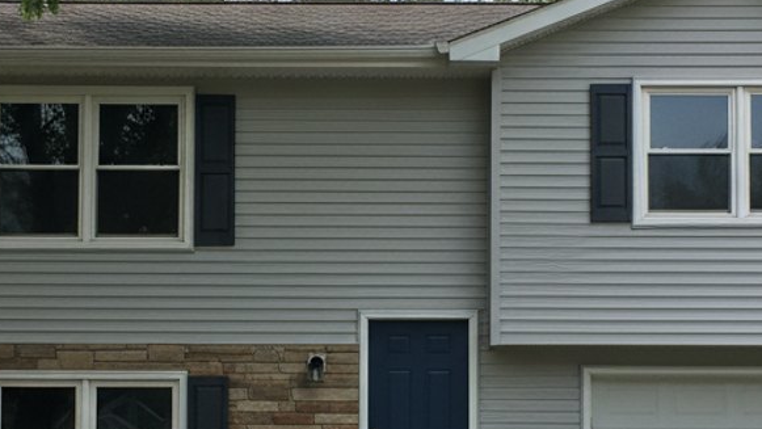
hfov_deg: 38.5
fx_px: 1091
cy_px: 241
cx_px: 390
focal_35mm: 54
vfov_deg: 22.2
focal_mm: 6.8
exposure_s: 1/932
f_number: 1.78
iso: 166
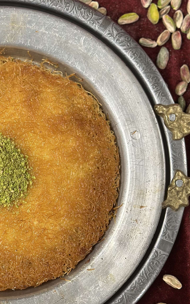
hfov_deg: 14.6
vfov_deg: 23.6
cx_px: 1
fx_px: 729
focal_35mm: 88
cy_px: 155
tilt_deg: -83.8
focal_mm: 6.86
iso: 125
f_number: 1.78
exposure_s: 1/50
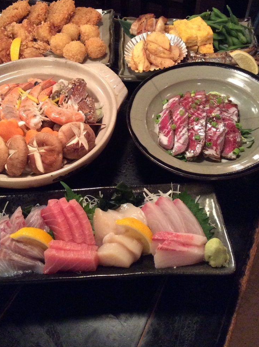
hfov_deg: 36.6
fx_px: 390
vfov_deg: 47.6
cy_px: 137
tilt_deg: -47.8
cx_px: 110
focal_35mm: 39
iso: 320
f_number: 2.4
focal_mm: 3.3
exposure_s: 1/24
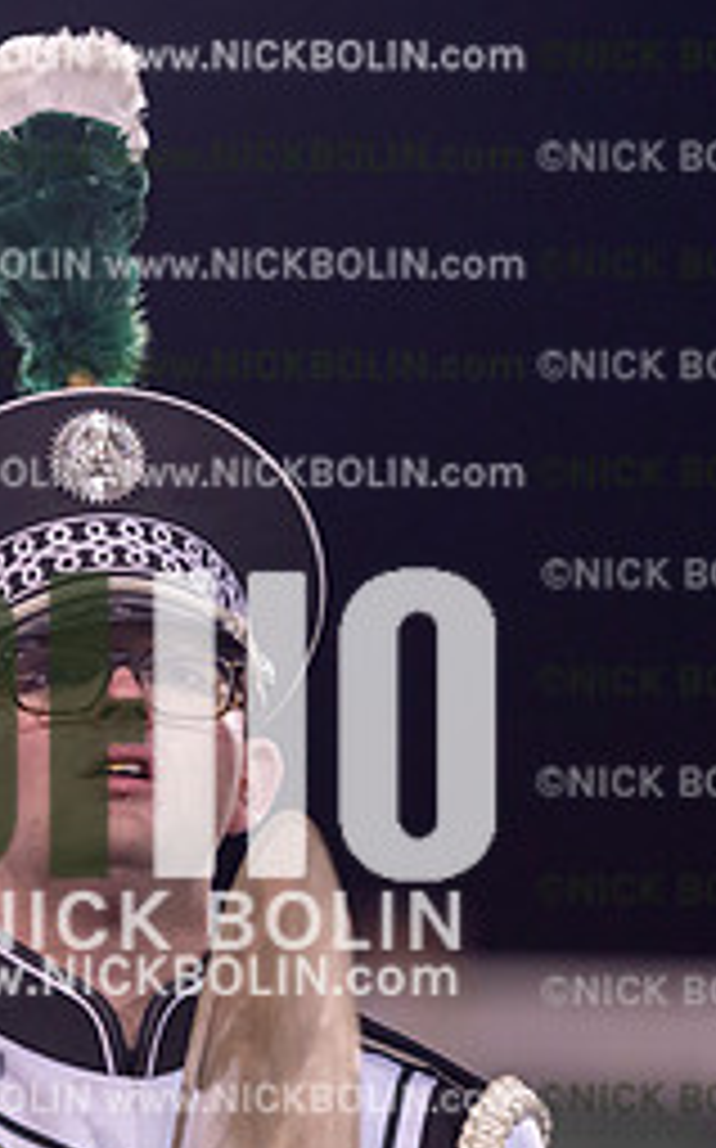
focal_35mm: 302
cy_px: 786
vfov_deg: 7.0
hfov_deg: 4.3
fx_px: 9445
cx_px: 176
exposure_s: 1/1250
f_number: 2.8
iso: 2500
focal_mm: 130
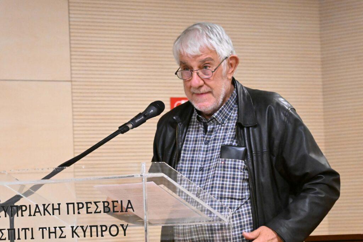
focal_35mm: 180
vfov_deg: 7.6
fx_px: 1815
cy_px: 121
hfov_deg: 11.4
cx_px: 182
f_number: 5.6
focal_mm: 120
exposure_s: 1/200
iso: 16000
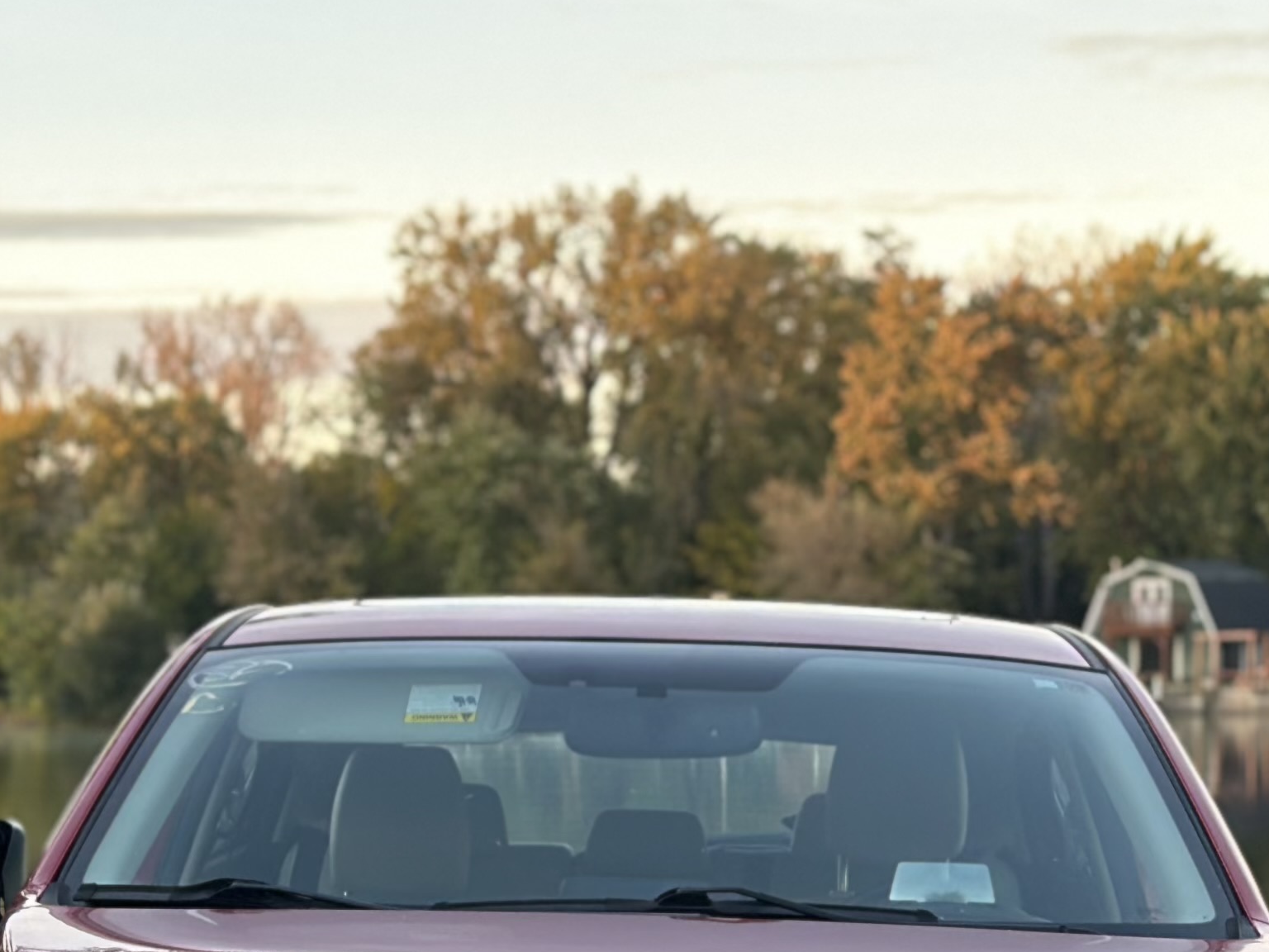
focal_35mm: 126
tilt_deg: -4.6
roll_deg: +1.4
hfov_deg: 15.6
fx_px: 4619
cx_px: 356
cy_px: 1049
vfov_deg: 11.6
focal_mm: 6.86
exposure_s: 1/109
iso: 125
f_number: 1.78
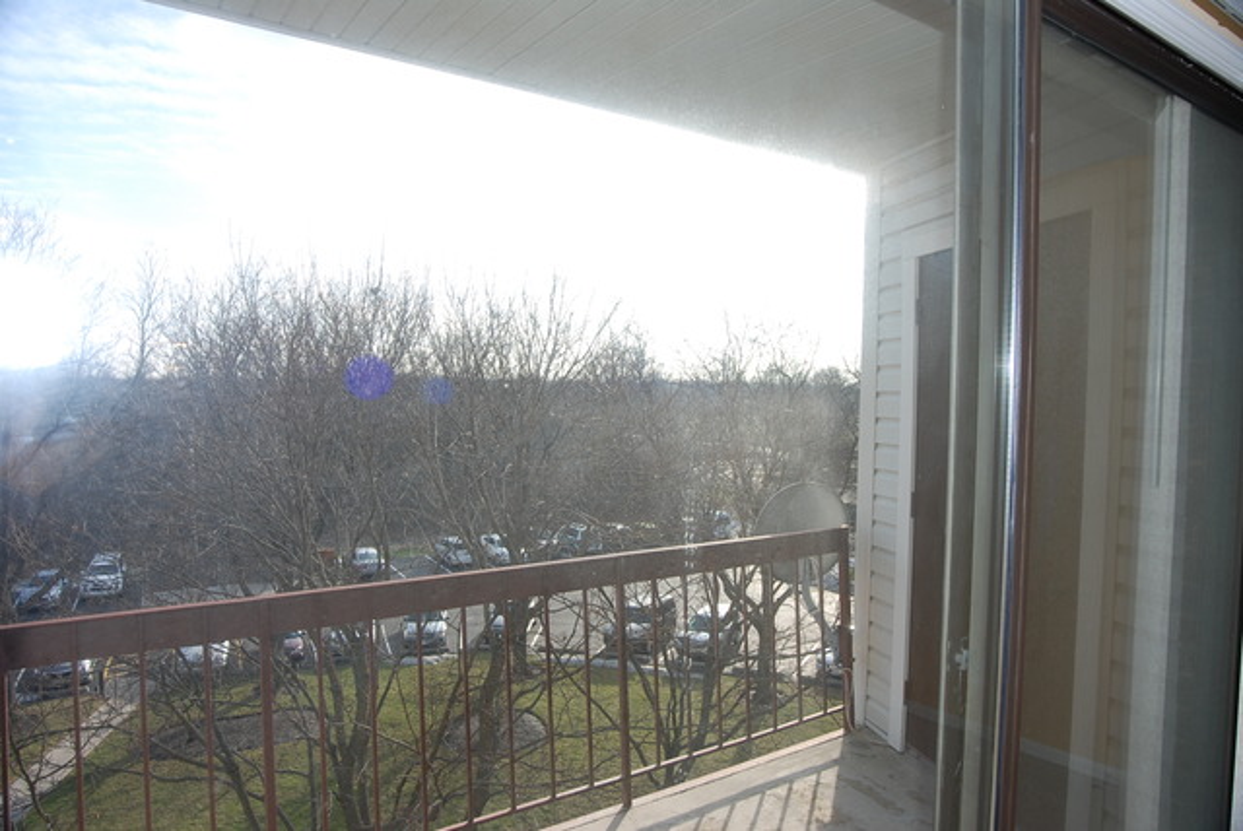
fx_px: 778
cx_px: 622
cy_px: 416
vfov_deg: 56.3
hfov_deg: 77.3
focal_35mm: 22
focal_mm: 15
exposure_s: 1/200
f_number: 7.1
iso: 100
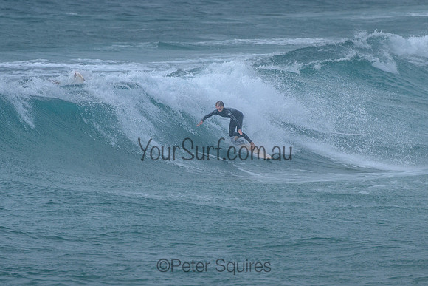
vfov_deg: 2.5
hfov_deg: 3.7
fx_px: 6544
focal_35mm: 550
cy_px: 143
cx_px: 214
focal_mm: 400
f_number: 8
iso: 500
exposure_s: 1/2000
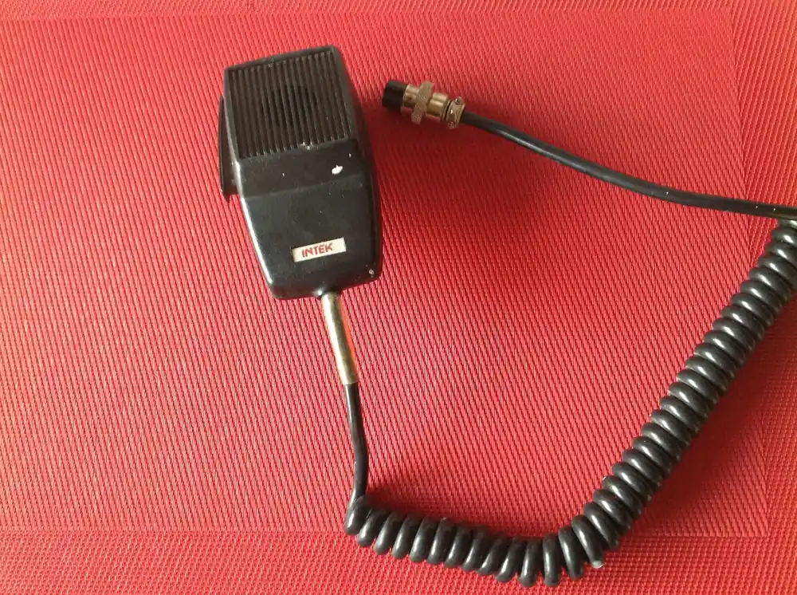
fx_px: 804
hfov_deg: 52.7
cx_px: 398
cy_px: 298
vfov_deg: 40.6
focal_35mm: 35
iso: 250
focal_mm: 4.28
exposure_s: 1/15
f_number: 2.4
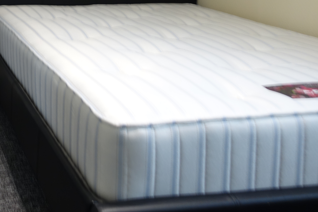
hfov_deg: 33.6
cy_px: -25
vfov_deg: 23.4
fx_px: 477
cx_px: -4
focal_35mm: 54
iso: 125
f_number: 2
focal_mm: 8.8
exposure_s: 1/30
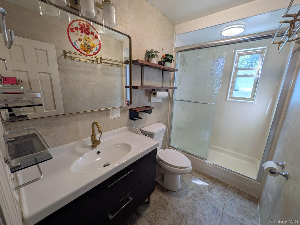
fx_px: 121
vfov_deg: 85.7
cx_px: 150
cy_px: 112
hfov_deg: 102.1
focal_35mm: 14
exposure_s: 1/60
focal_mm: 1.83
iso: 59
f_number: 2.2
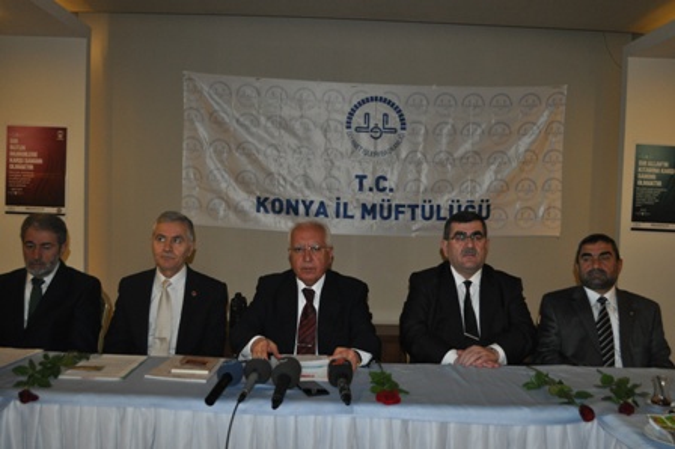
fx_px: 674
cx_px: 338
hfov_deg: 53.2
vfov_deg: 36.8
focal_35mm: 36
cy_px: 224
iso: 800
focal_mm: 24
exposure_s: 1/60
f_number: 4
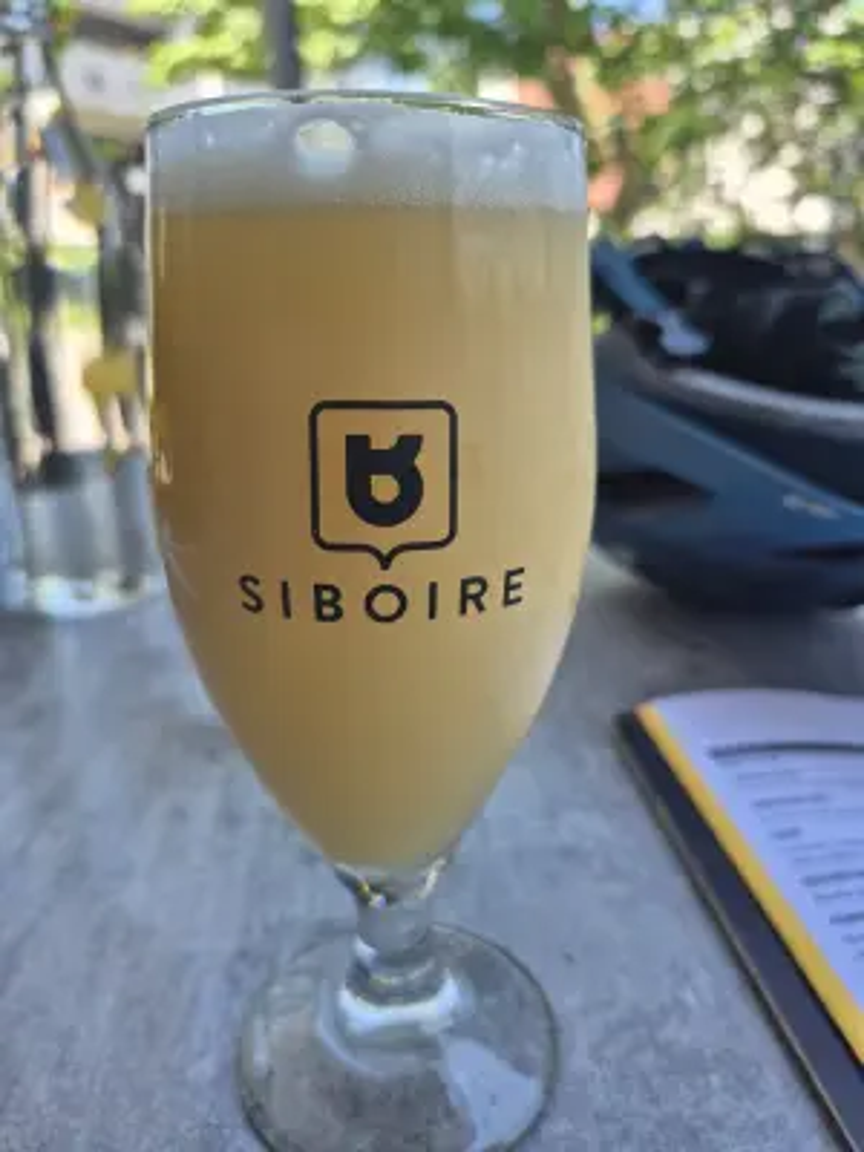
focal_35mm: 23
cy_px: 576
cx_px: 432
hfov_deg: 58.9
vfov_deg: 73.9
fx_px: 765
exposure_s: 1/189
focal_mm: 5.4
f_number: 1.8
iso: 25
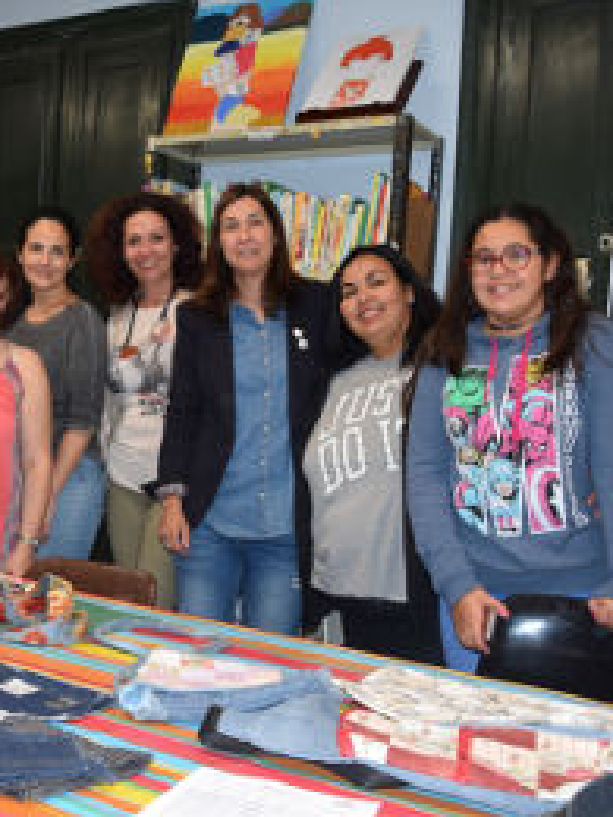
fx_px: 1063
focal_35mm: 45
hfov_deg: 31.1
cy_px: 462
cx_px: 91
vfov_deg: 42.0
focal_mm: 18
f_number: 4.5
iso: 800
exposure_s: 1/80
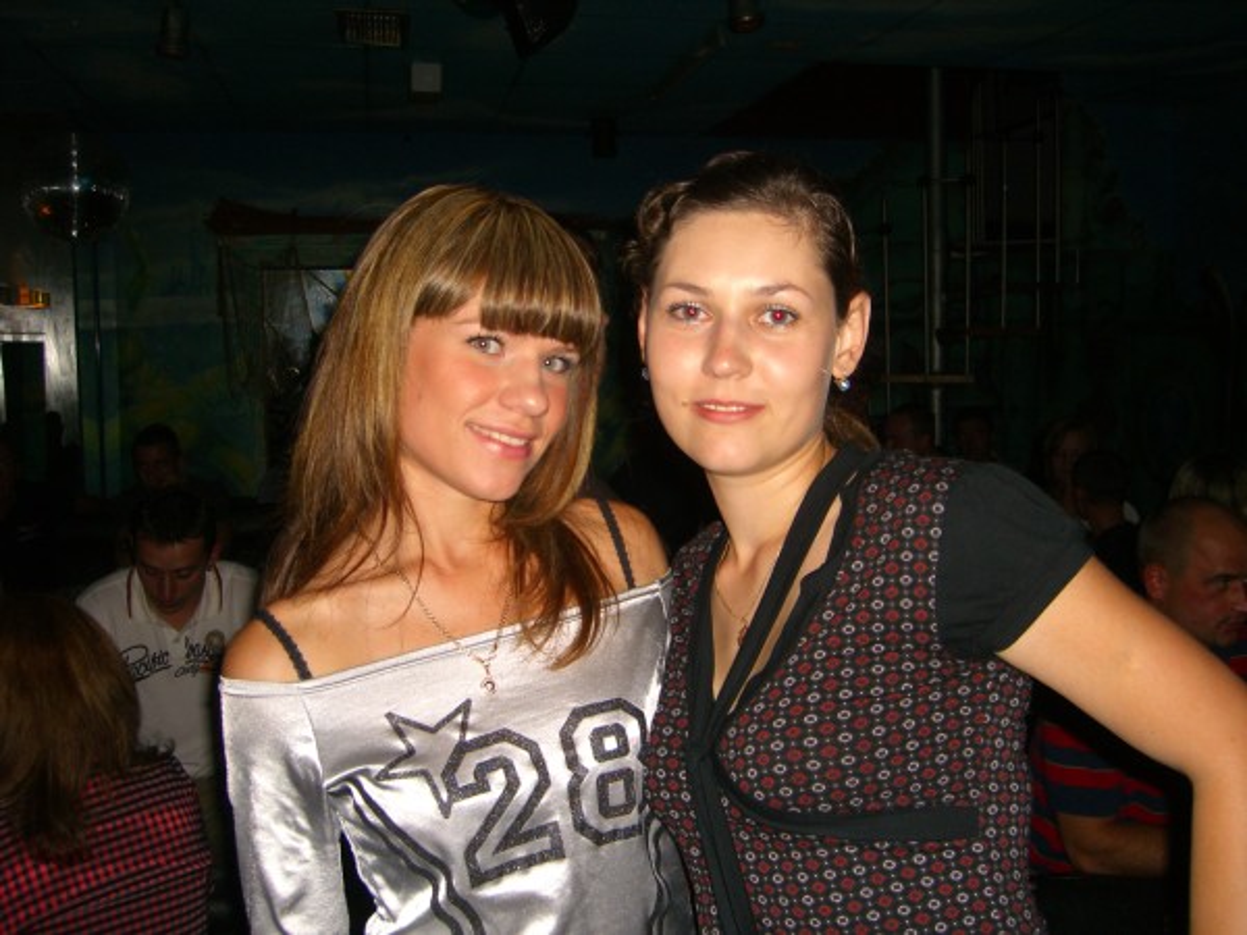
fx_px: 1369
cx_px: 624
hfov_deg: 49.0
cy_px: 468
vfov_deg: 37.7
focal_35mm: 38
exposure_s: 1/60
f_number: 2.8
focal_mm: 7.9
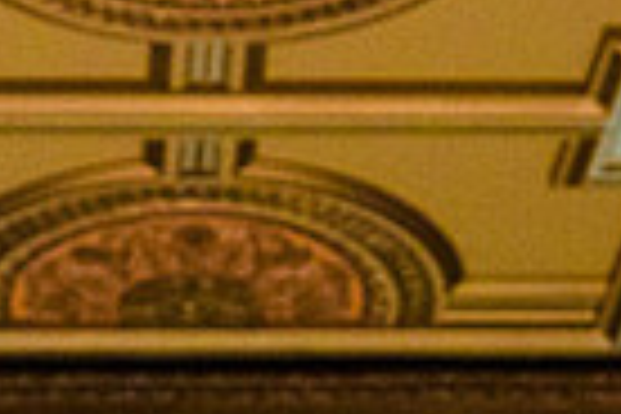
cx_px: 216
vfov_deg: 4.3
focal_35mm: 313
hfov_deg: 6.6
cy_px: 781
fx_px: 5399
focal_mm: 70
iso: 6400
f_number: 3.2
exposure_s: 1/1600
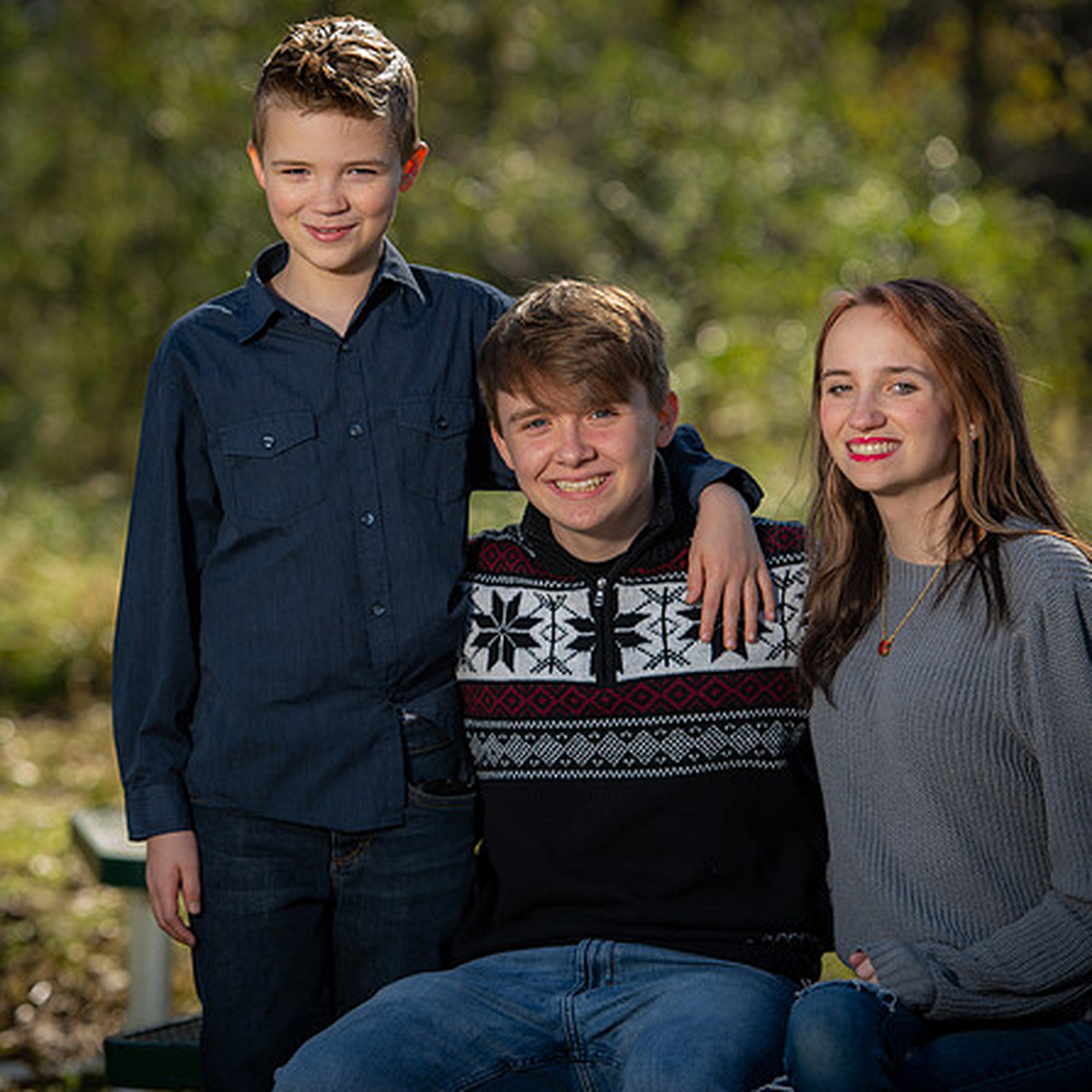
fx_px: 5960
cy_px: 547
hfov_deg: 10.5
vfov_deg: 10.5
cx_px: 449
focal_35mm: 167
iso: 50
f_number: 3.5
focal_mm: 130
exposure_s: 1/250
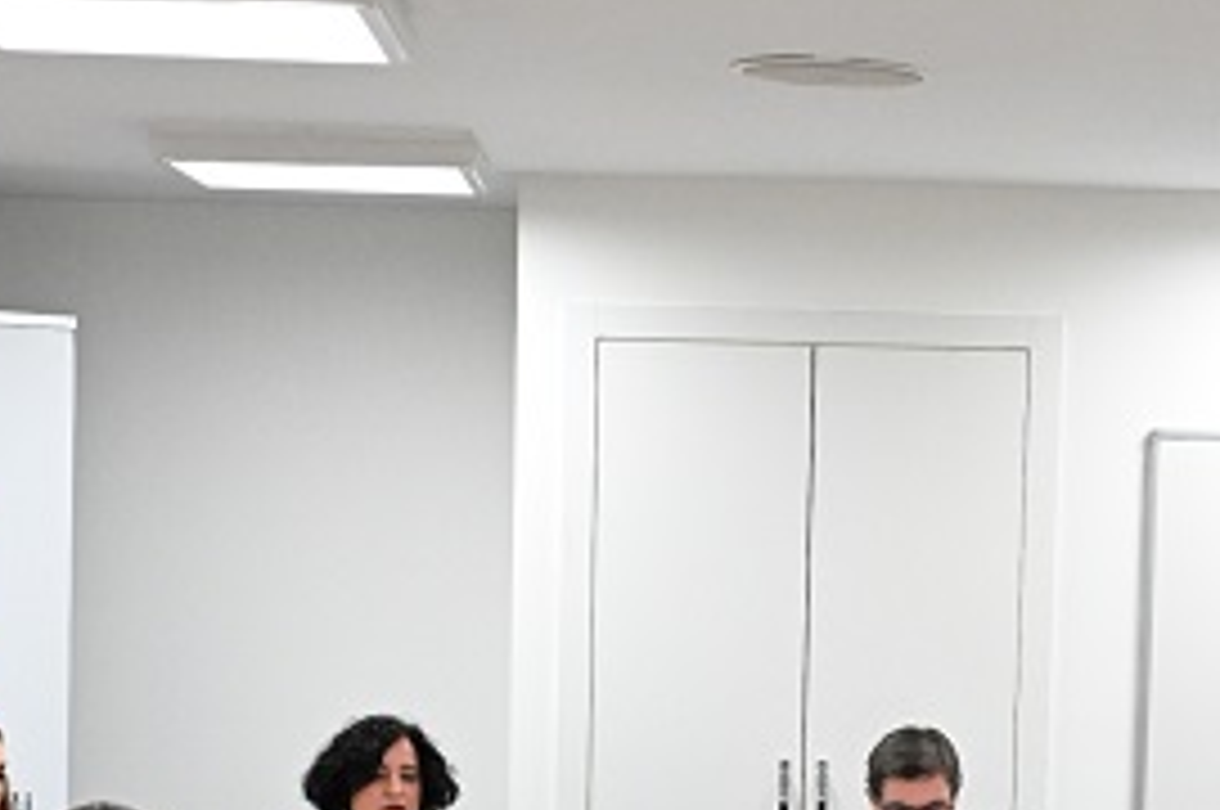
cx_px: 826
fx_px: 3419
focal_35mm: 101
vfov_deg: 13.2
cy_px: 927
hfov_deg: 20.2
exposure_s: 1/200
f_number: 5
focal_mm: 35
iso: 6400
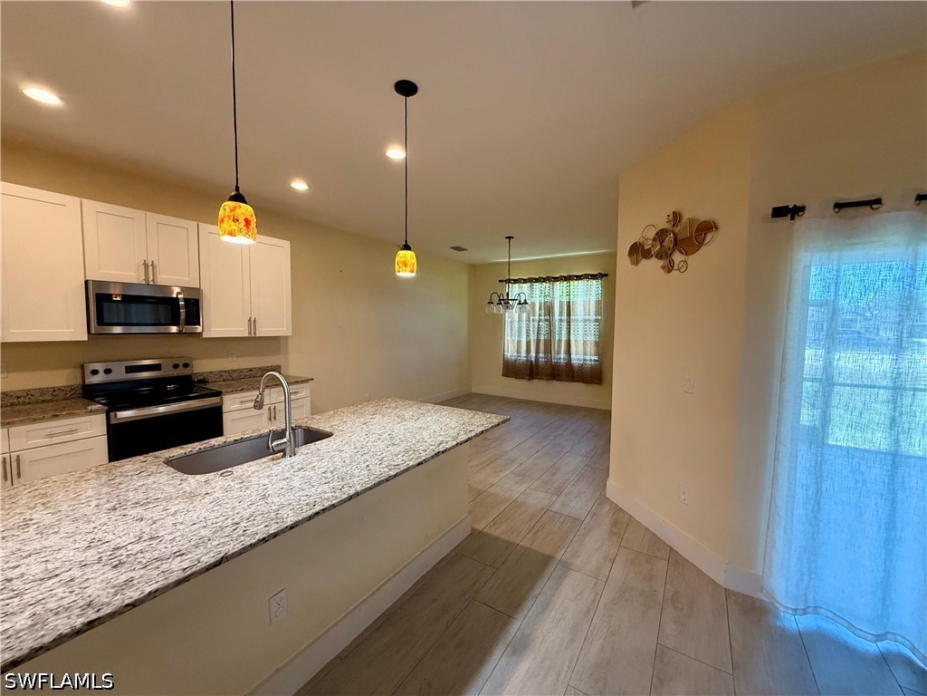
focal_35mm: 14
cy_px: 348
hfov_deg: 102.1
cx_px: 464
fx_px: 375
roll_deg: -0.8
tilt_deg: -2.4
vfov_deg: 85.7
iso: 400
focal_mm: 2.22
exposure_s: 1/120
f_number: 2.2
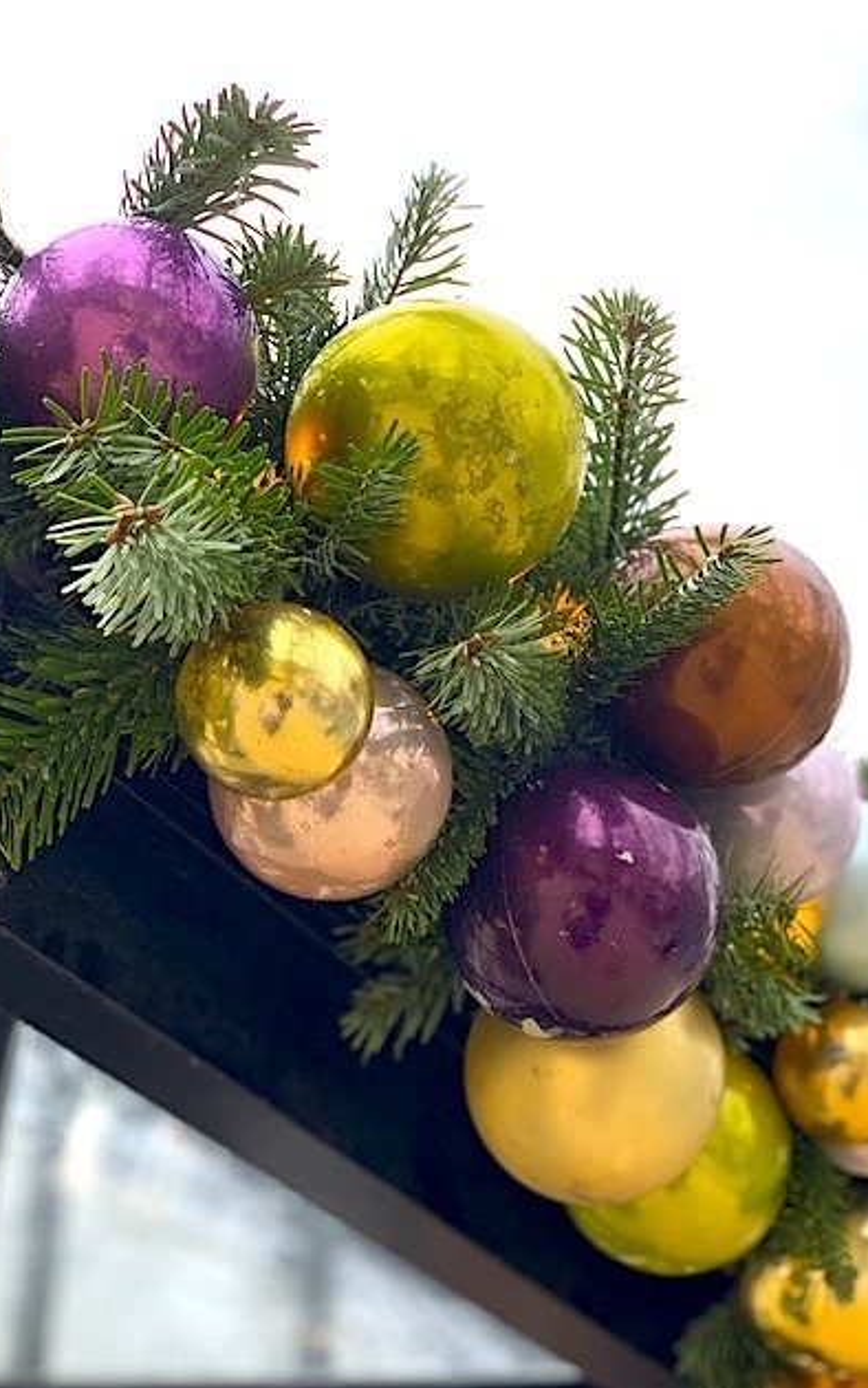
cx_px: 469
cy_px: 698
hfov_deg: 23.1
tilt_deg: +38.6
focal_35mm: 56
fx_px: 2119
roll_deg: +1.8
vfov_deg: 36.3
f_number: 2.4
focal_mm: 6
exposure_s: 1/122
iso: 80
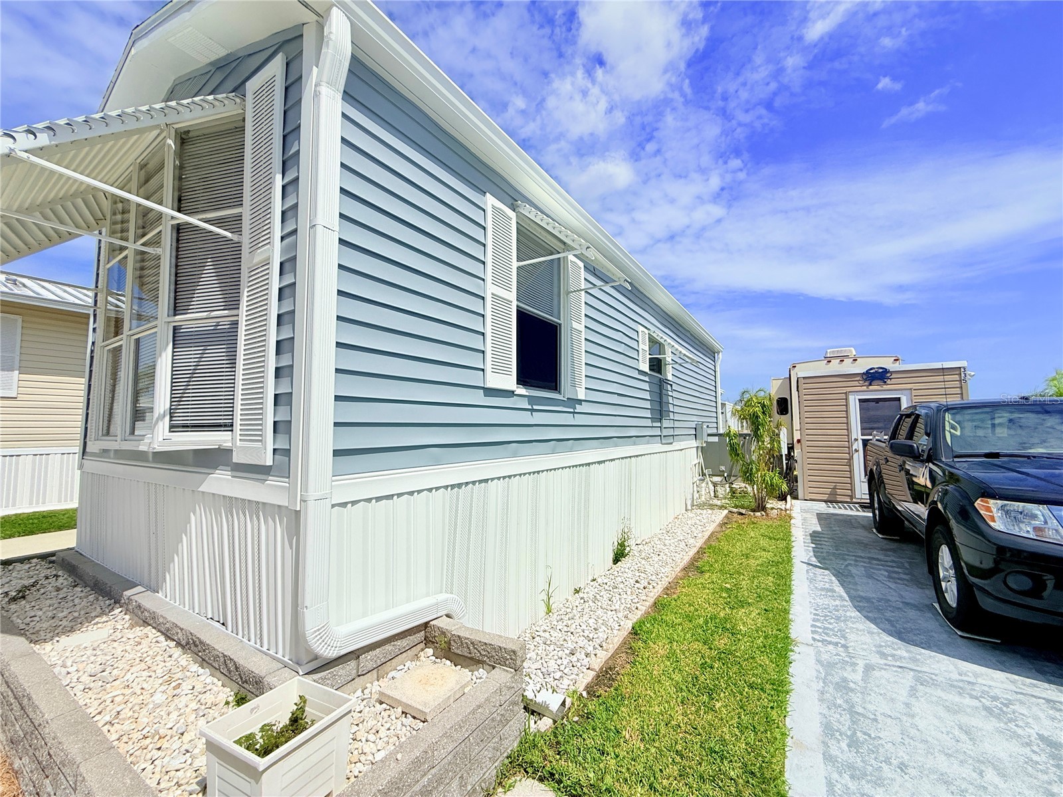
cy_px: 398
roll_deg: +1.9
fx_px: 430
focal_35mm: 14
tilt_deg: +7.0
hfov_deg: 102.1
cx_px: 532
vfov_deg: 85.7
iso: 40
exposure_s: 1/6173
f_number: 2.2
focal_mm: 2.22
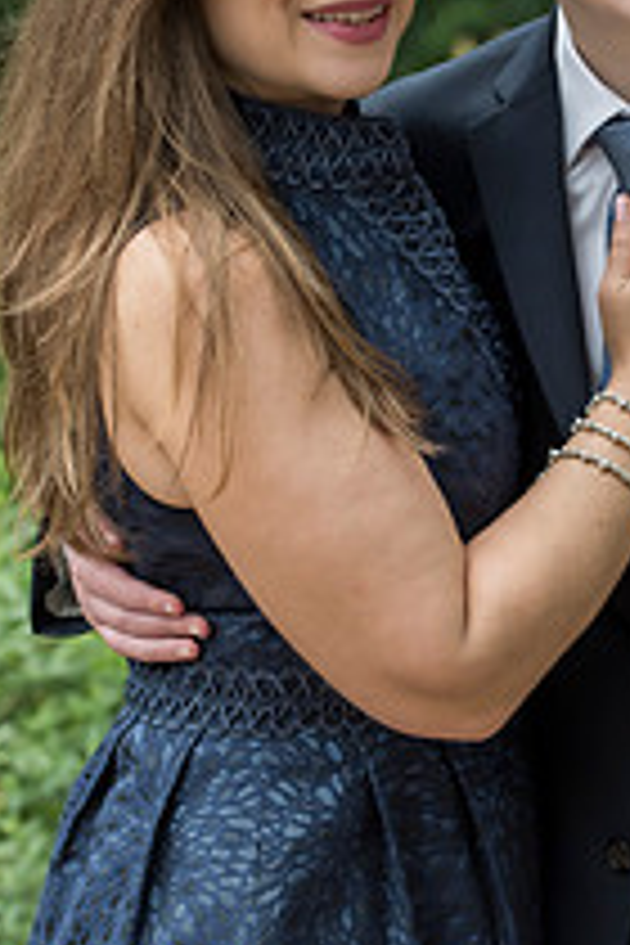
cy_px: 333
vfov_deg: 8.3
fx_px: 6509
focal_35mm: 248
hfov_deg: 5.5
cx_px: 540
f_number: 3.5
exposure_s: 1/640
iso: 400
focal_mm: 116
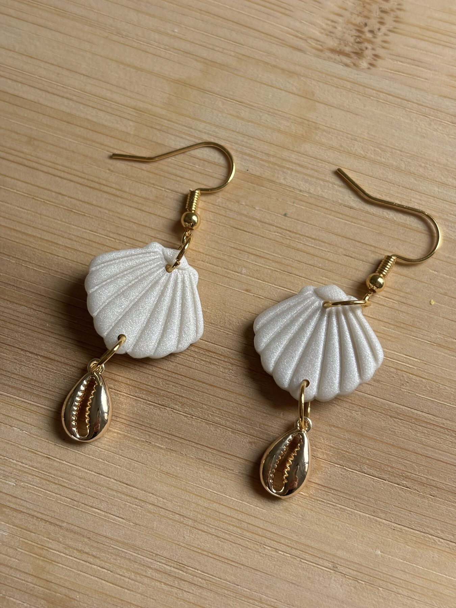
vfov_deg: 36.8
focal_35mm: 52
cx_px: 228
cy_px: 304
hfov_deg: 28.0
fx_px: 913
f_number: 1.6
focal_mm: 5.96
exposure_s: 1/343
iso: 32
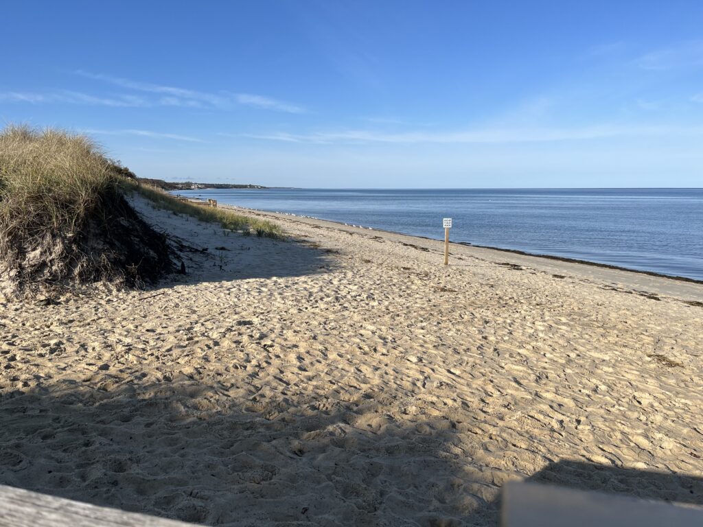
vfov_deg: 53.1
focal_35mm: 26
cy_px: 264
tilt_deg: -9.0
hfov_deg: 67.3
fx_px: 528
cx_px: 352
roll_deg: +0.1
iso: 50
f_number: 1.6
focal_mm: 5.1
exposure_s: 1/4310
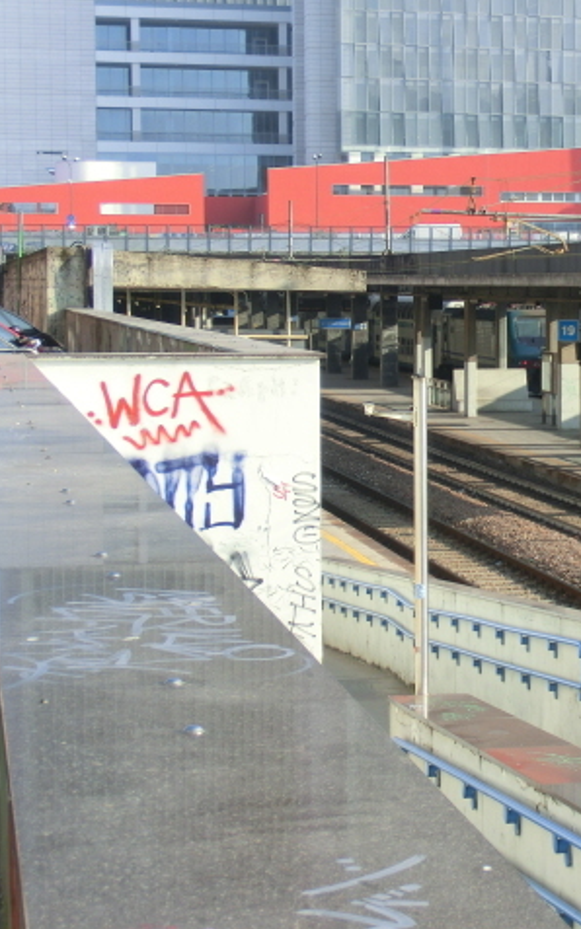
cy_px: 464
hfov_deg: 12.0
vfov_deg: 19.3
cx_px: 616
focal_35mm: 108
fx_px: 2737
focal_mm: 13.48
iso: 100
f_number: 4.9
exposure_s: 1/250
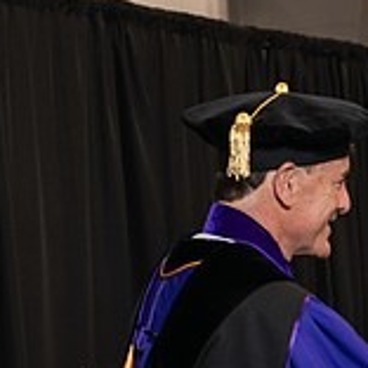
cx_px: 554
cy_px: 412
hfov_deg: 8.2
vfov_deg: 8.3
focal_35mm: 209
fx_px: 2514
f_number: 5
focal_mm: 66
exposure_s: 1/125
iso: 1600
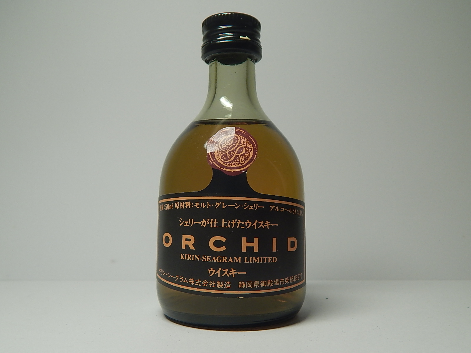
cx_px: 236
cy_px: 176
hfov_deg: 52.6
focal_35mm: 35
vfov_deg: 40.7
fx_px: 476
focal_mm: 6.1
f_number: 3.3
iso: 125
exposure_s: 1/80
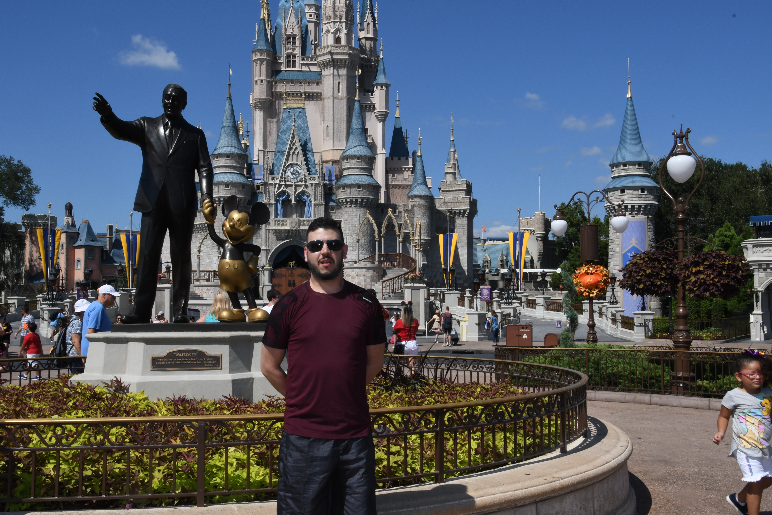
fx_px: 836
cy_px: 258
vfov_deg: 34.2
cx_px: 386
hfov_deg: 49.6
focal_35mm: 39
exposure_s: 1/250
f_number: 22
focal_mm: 26
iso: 400
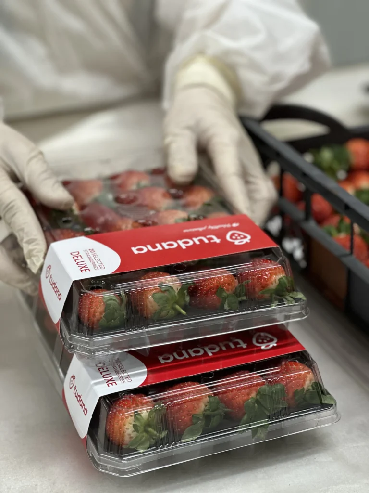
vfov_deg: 25.3
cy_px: 246
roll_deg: +0.6
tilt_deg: -27.6
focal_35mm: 77
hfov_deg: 19.1
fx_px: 1094
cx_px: 184
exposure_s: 1/50
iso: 125
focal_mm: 9
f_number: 2.8
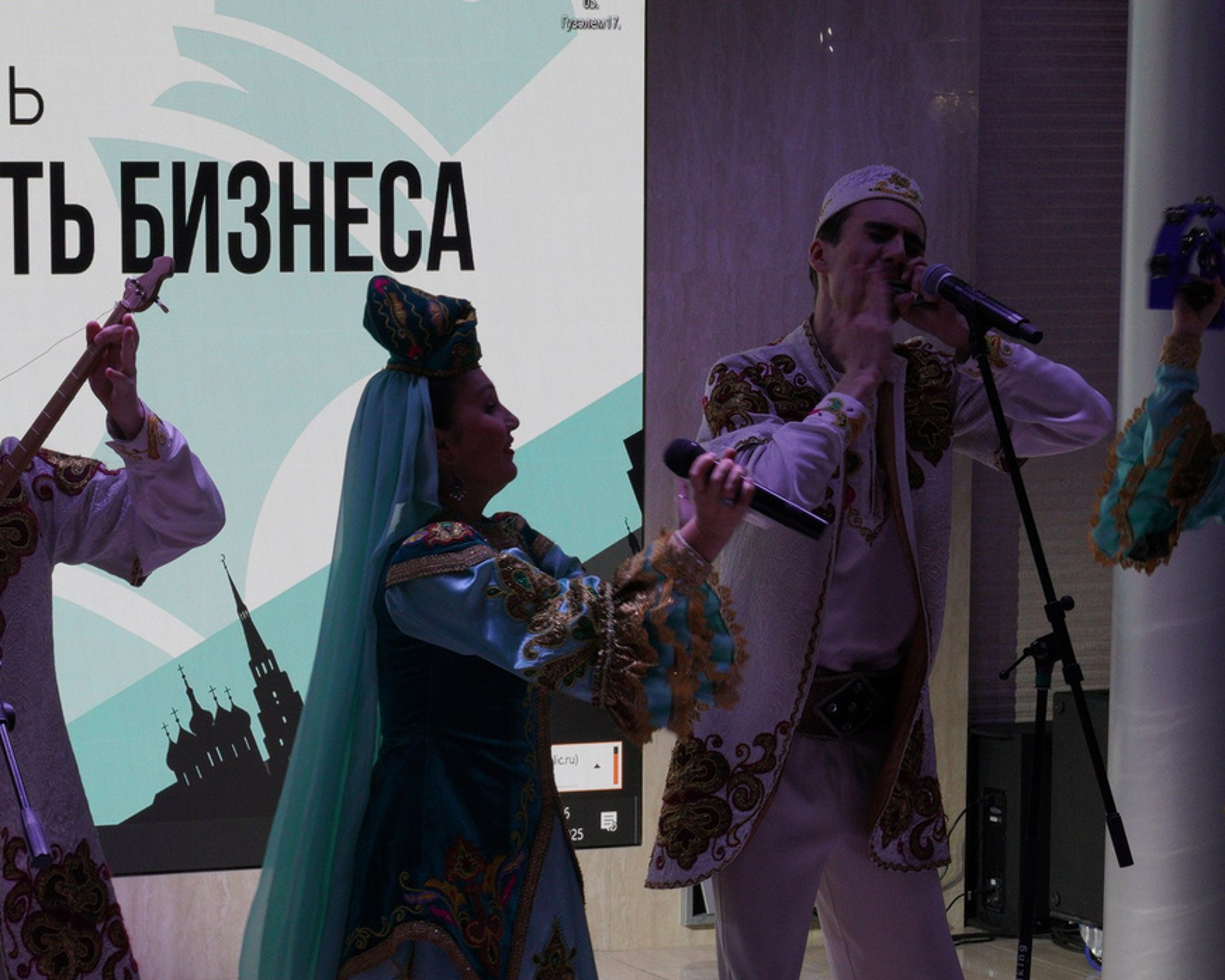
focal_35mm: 91
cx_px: -7
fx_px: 3300
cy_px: 787
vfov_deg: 16.8
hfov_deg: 20.4
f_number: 9
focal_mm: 33
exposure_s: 1/125
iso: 640
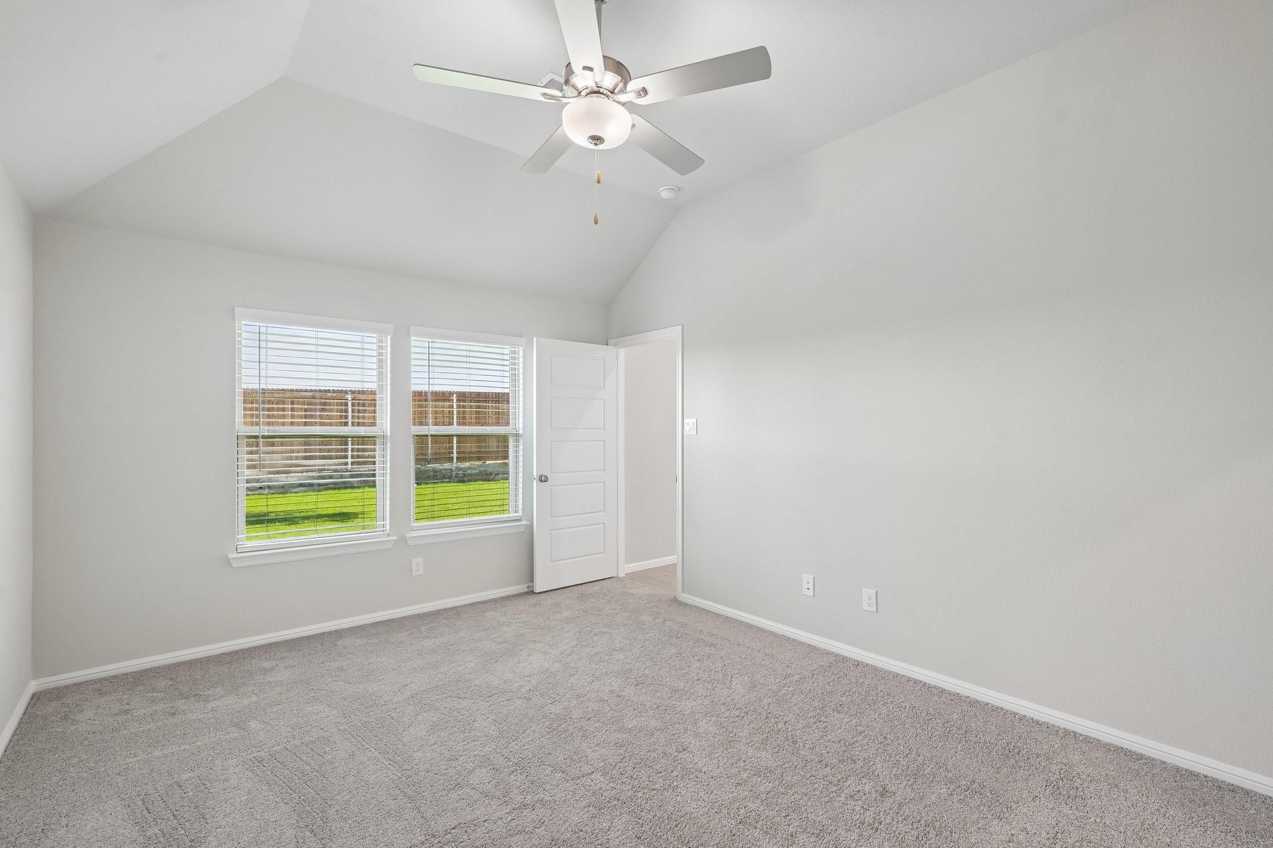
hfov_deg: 95.0
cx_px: 636
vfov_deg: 72.0
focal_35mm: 16
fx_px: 583
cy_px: 424
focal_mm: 16.5
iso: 400
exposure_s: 1/40
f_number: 8
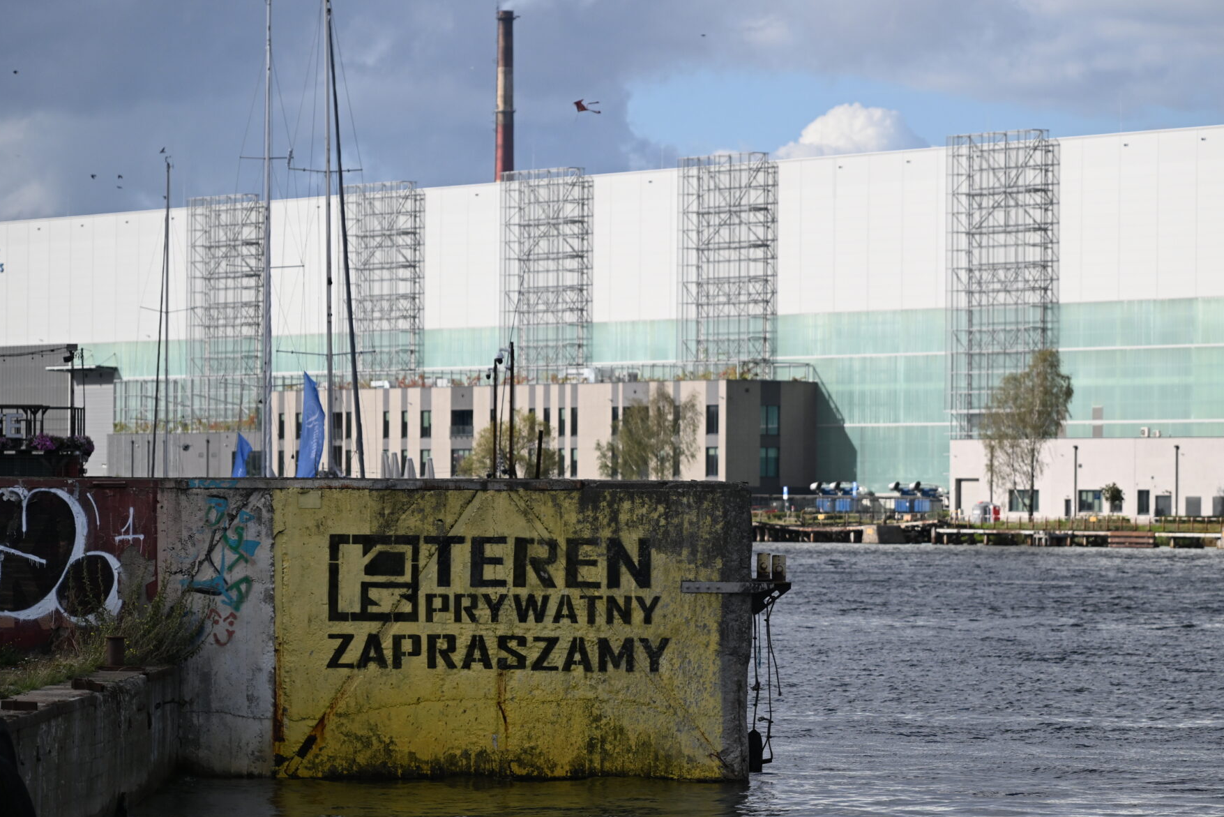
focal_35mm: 175
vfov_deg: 7.8
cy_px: 483
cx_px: 670
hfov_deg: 11.7
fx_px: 5951
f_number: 4
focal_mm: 120
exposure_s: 1/4000
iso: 400
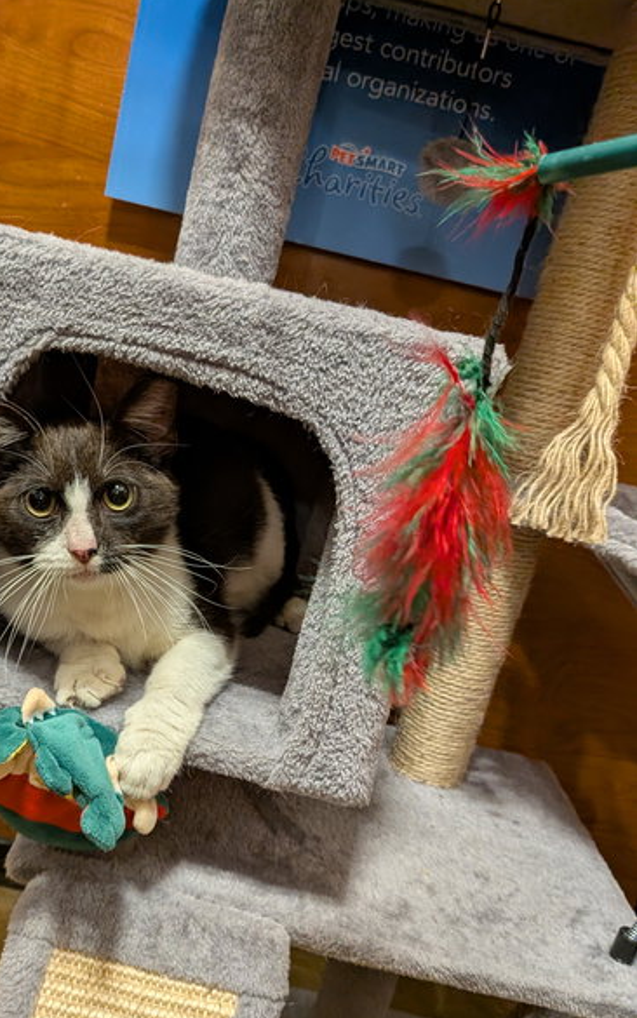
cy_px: 558
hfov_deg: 42.5
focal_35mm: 29
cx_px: 204
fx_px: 805
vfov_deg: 64.5
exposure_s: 1/120
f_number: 1.7
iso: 974
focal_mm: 4.53
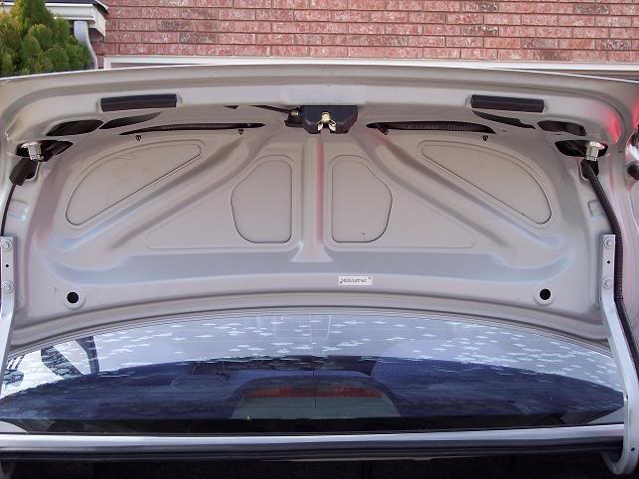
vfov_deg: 28.0
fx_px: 960
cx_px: 320
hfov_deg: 36.8
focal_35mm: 52
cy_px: 240
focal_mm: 10.7
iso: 100
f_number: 4
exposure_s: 1/180
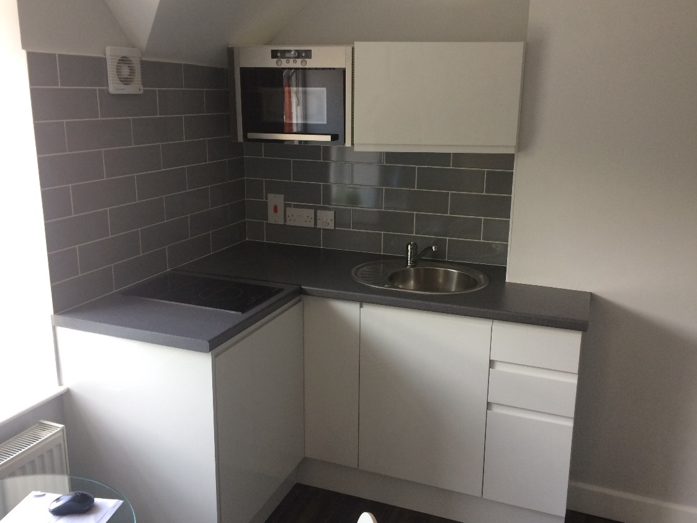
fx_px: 624
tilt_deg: -12.8
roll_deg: +0.1
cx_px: 368
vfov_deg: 45.4
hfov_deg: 58.3
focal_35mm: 31
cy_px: 250
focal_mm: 4.15
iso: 50
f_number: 2.2
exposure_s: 1/33
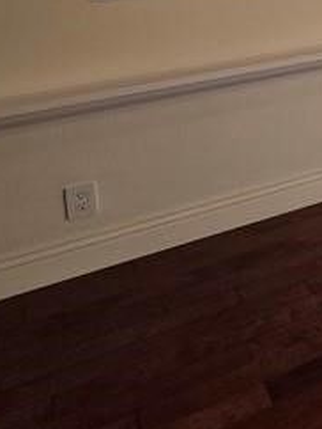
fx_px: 681
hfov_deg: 14.0
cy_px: -74
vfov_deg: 30.2
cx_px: 826
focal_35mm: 55
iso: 40
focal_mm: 2.2
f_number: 1.9
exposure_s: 1/209
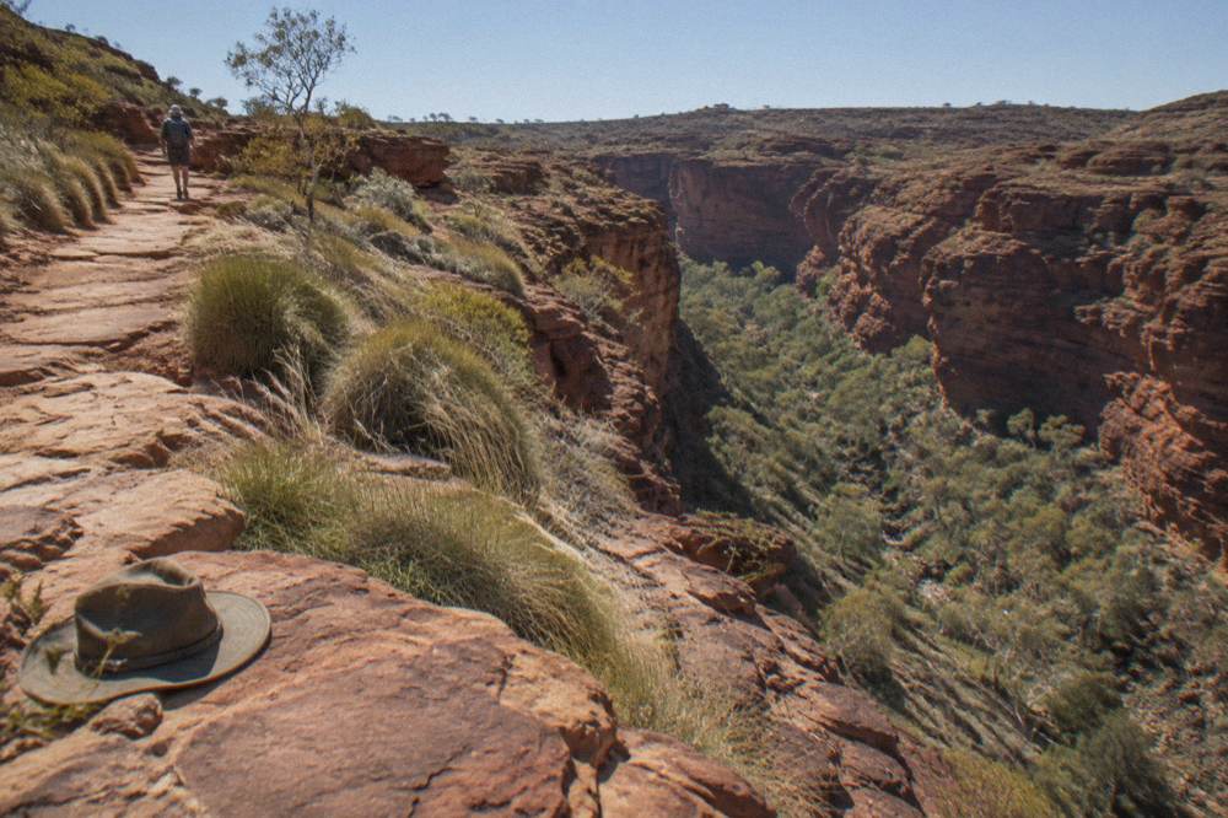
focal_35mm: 48
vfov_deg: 28.1
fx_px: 1637
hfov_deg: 41.1
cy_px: 409
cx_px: 614
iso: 500
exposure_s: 1/800
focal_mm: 48
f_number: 6.3
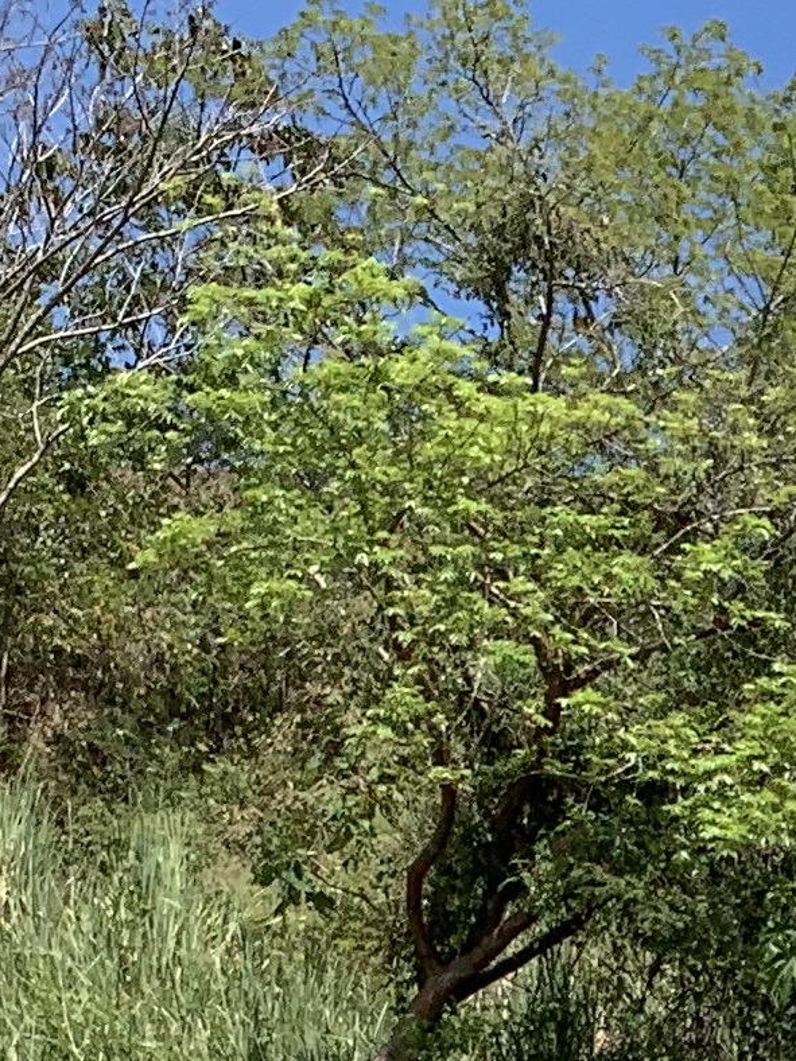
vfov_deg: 13.2
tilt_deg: +1.7
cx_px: 1684
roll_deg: -0.2
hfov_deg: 10.2
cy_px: 1970
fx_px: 4078
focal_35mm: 133
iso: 25
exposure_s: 1/4098
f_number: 1.8
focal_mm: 4.25
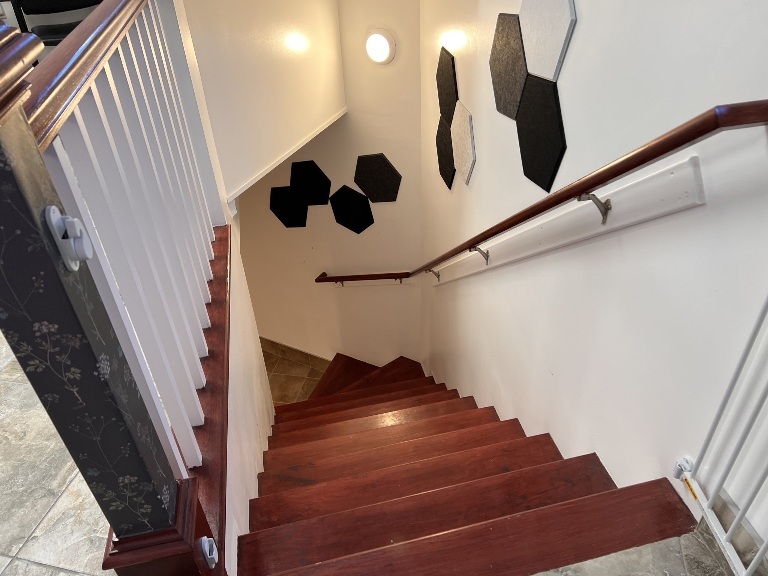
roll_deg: +3.0
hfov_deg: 67.3
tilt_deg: -36.6
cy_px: 288
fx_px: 577
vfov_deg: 53.1
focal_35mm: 26
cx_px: 384
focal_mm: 5.7
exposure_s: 1/60
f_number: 1.5
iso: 80
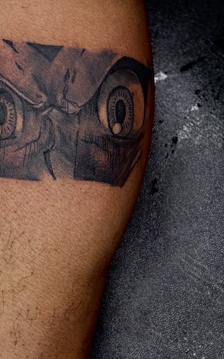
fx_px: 381
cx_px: 46
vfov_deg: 50.2
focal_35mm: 39
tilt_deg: -79.4
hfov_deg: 32.0
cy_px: 154
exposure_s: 1/120
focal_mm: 5.96
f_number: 1.6
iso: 32
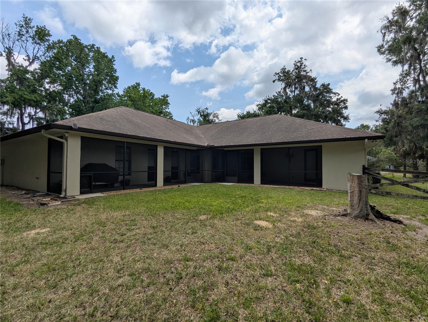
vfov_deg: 78.2
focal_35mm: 16
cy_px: 161
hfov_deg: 94.4
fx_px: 198
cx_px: 214
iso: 49
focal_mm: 2.35
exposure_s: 1/2299
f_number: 2.2
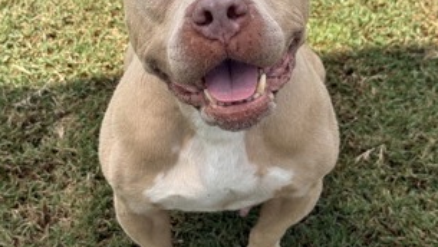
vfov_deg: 16.7
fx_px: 837
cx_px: 218
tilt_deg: -48.1
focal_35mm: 72
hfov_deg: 29.3
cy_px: 63
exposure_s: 1/2033
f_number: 1.78
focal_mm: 6.76
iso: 64
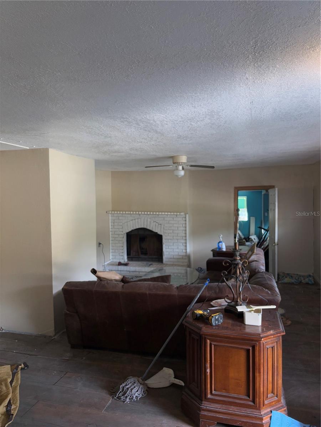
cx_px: 160
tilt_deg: -1.8
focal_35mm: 26
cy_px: 214
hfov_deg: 53.1
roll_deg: +1.7
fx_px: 321
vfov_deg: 67.3
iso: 125
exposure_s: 1/120
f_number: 1.6
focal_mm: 5.96
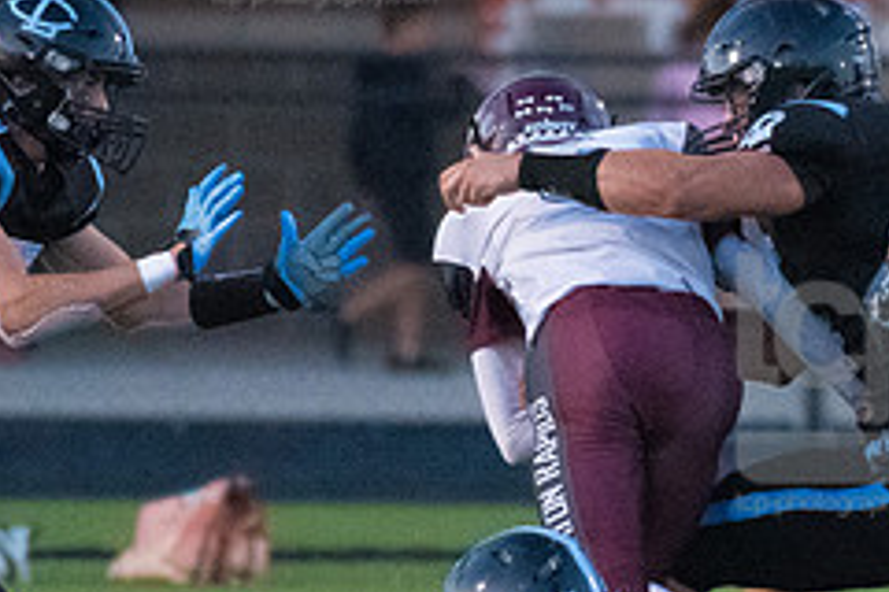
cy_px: 385
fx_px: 37582
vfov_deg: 0.9
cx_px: 848
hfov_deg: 1.4
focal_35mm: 1522
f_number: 5.6
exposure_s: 1/2000
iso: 6400
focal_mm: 420
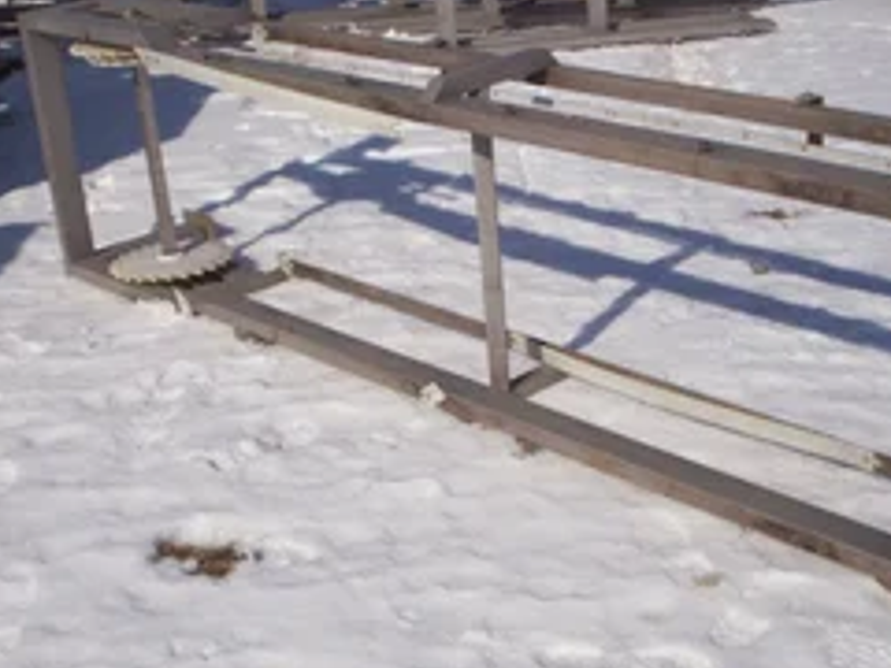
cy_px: 327
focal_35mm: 60
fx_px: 1544
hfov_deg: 32.1
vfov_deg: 24.4
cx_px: 501
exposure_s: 1/2000
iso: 100
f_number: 4.5
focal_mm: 5.9
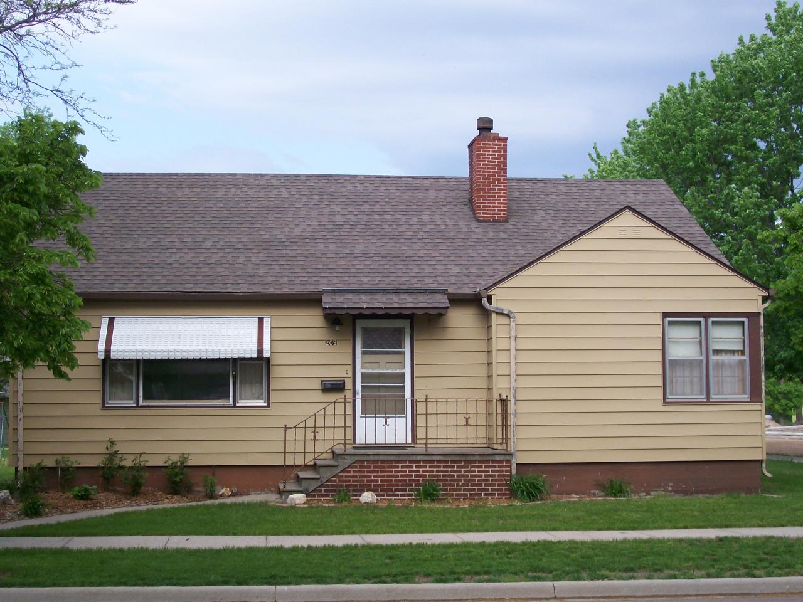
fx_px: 1299
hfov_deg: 34.3
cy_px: 301
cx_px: 402
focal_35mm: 56
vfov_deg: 26.1
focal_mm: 9.4
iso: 80
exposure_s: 1/363
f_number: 3.4
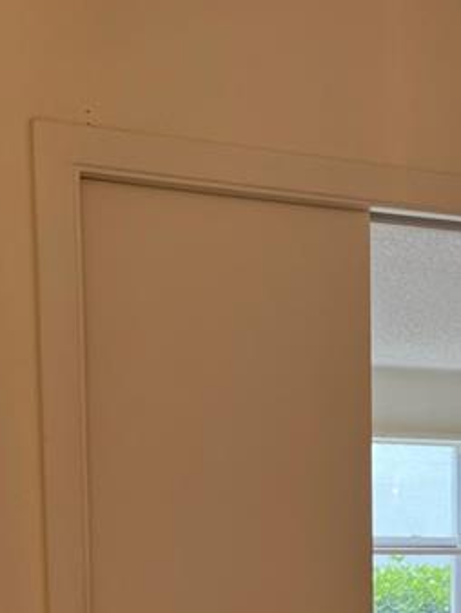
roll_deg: +0.1
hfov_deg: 23.7
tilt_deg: -2.8
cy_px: 620
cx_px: 465
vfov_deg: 30.3
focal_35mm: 59
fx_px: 1046
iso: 64
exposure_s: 1/120
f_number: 1.5
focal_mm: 5.7
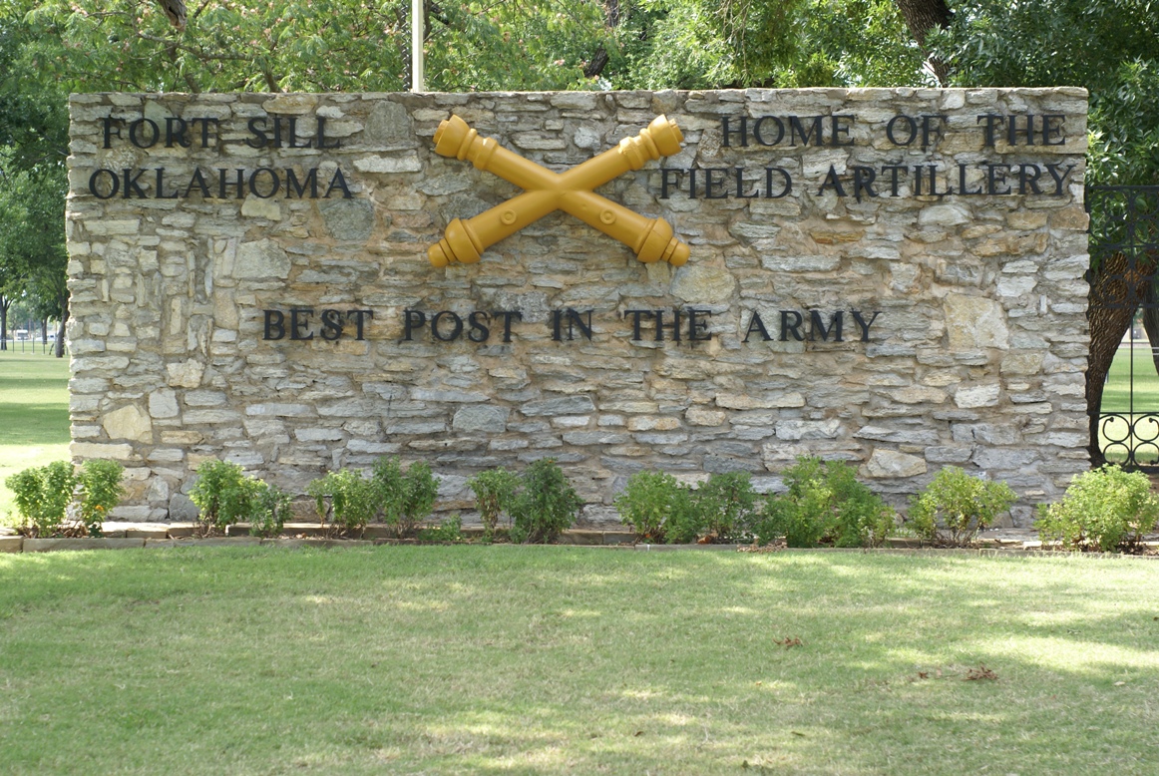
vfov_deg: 18.2
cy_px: 388
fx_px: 2418
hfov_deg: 27.0
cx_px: 580
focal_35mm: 75
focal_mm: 50
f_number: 5
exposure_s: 1/125
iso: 100
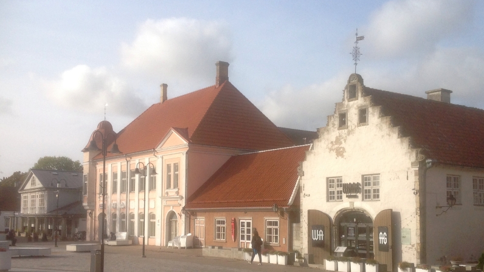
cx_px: 231
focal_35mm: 49
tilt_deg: +3.4
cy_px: 190
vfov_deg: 24.3
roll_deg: -0.4
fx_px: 629
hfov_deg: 42.1
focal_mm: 4.28
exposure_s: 1/1779
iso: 50
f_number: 2.4
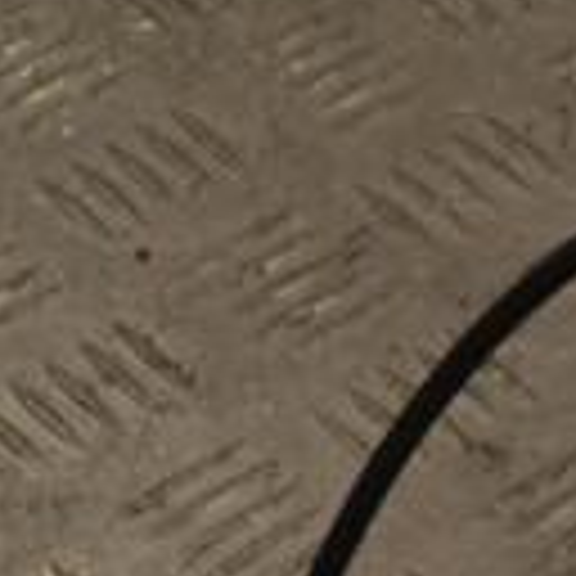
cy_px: 688
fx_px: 3144
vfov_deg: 10.3
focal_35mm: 167
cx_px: 1161
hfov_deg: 9.7
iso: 3200
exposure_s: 1/640
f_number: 13
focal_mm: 28
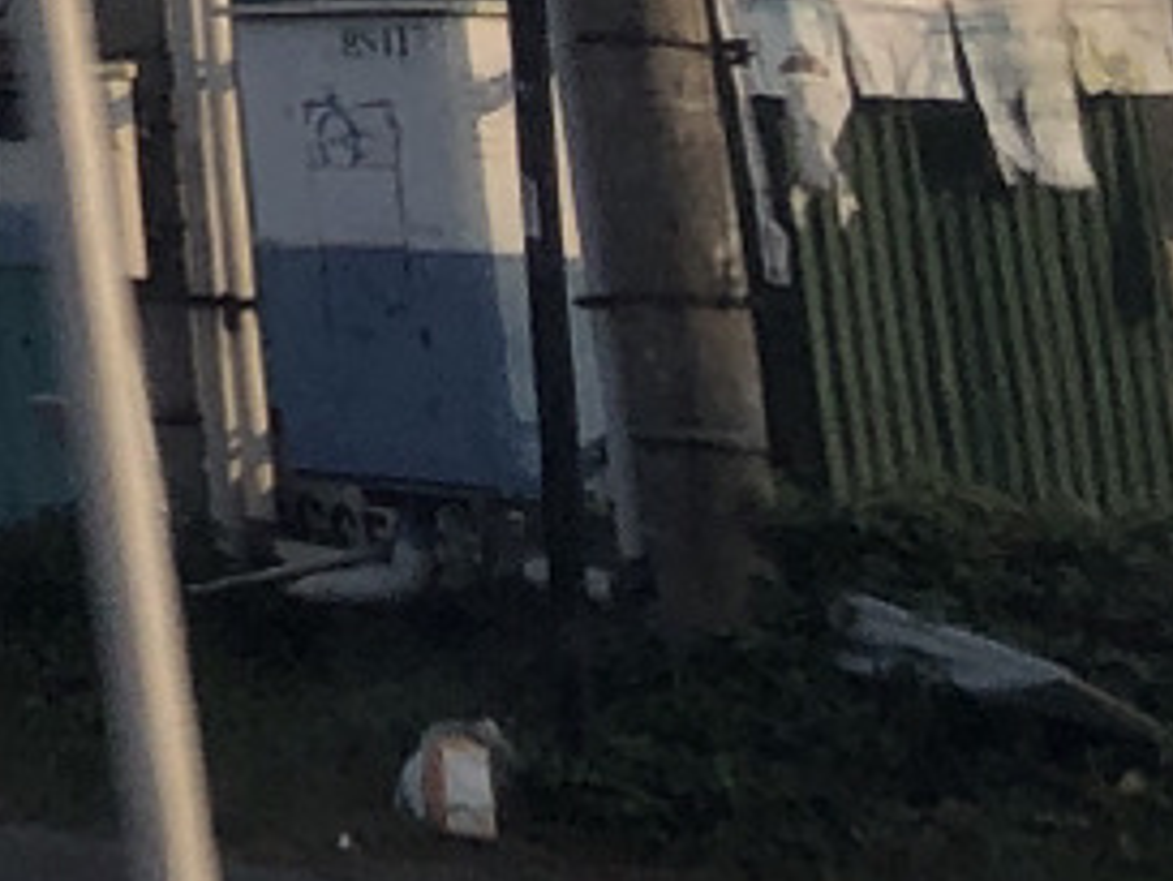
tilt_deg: +19.1
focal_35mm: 205
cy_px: -2110
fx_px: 6950
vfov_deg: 6.4
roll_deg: +1.0
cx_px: -2724
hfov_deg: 7.9
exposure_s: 1/205
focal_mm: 4
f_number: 1.8
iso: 20
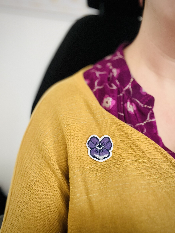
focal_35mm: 30
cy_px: 116
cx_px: 88
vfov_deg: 60.0
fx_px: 202
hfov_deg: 46.8
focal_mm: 2.71
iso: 320
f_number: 2.2
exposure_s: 1/38
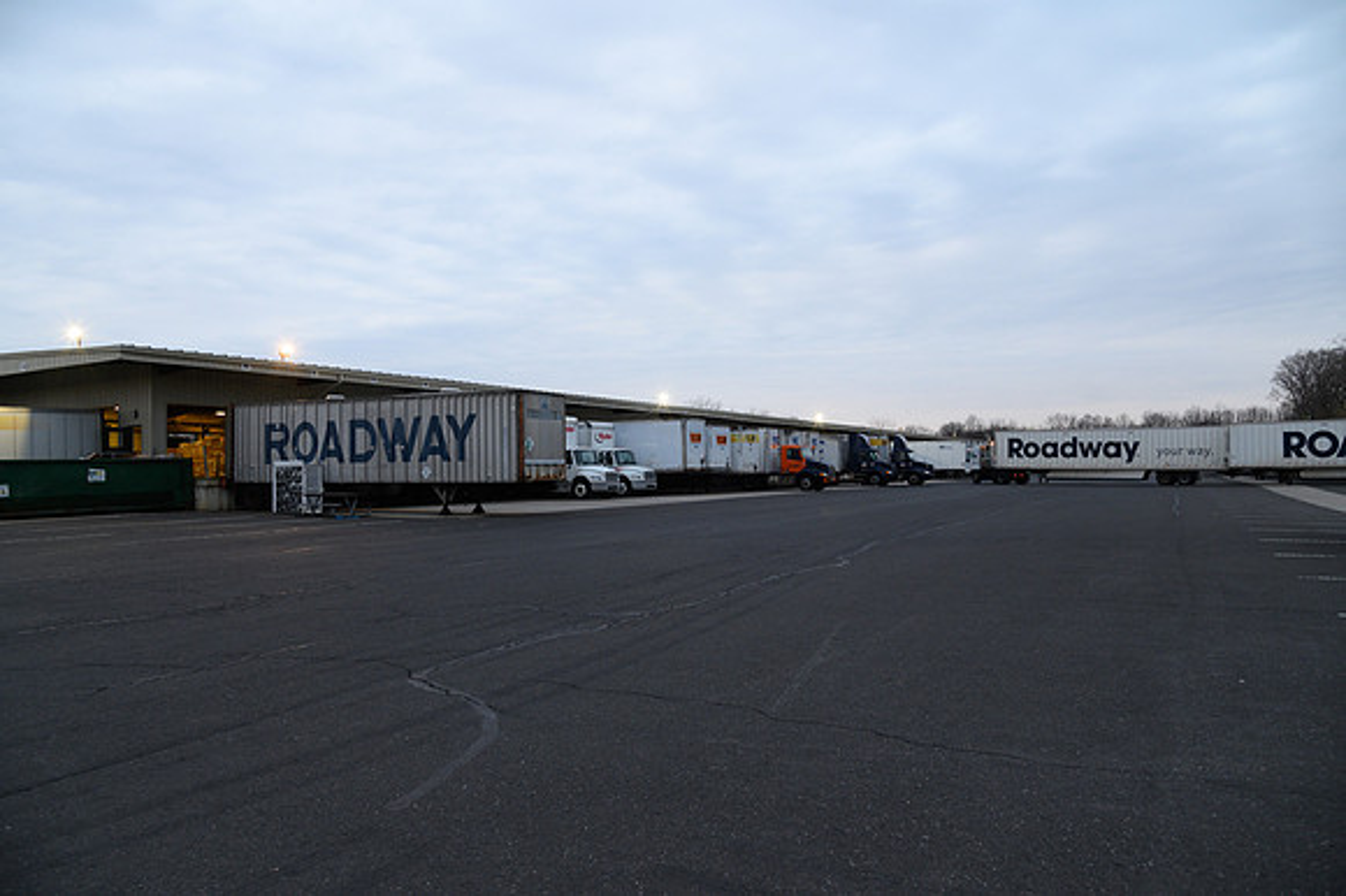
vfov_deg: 53.1
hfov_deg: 73.8
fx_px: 897
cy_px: 448
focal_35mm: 24
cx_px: 673
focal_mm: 24
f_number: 5.6
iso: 800
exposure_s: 1/40
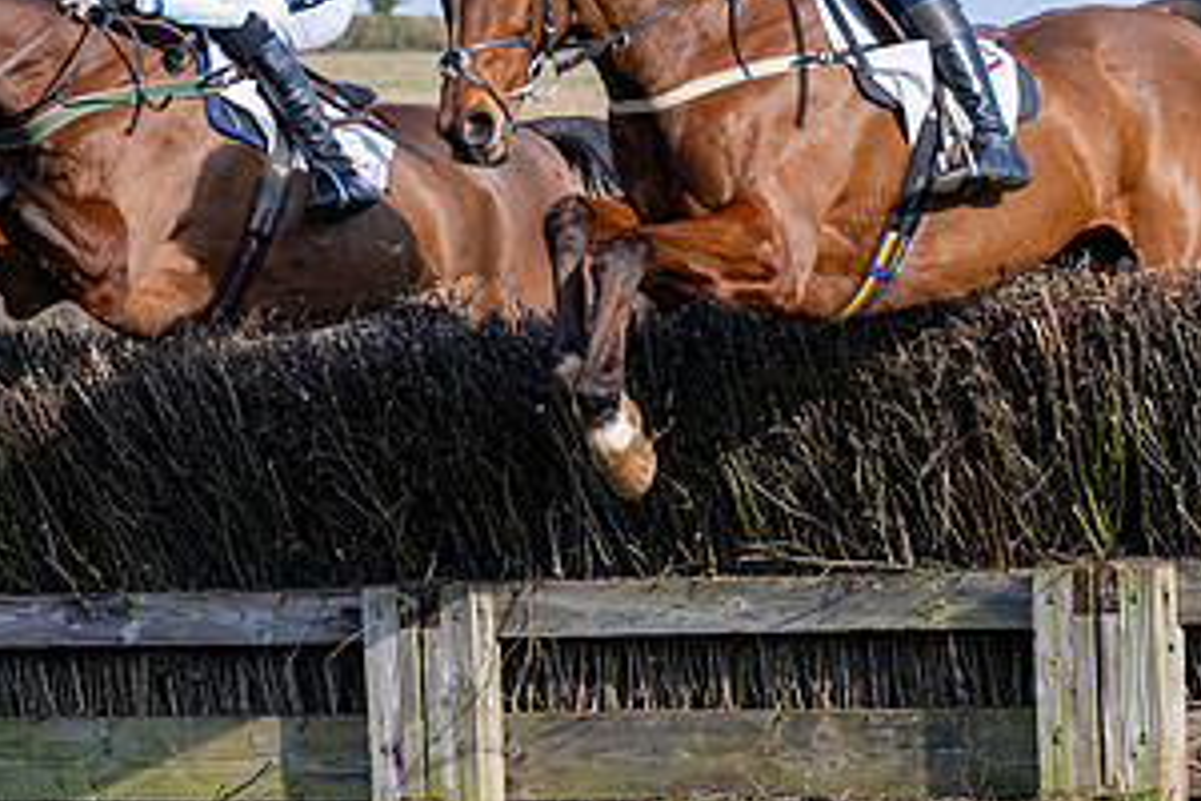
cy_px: 390
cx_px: -21
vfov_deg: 5.5
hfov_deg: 8.2
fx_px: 8373
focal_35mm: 251
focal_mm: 83
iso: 160
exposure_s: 1/2000
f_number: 4
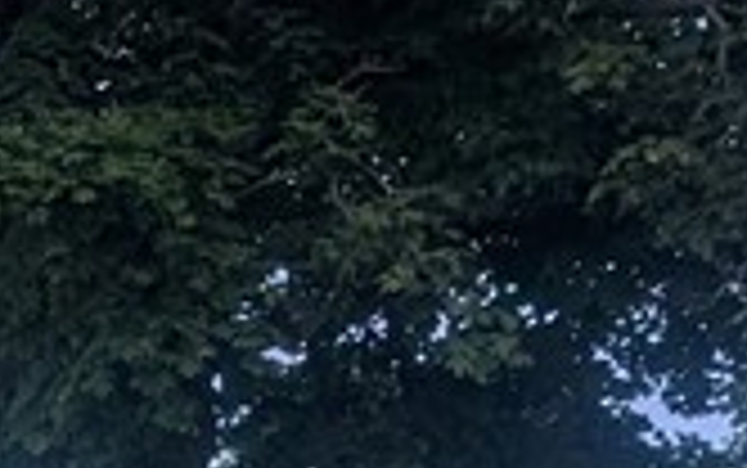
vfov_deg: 7.7
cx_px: -1033
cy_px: 1152
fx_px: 3198
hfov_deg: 11.2
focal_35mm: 157
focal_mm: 6.9
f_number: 1.68
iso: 22
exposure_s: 1/620
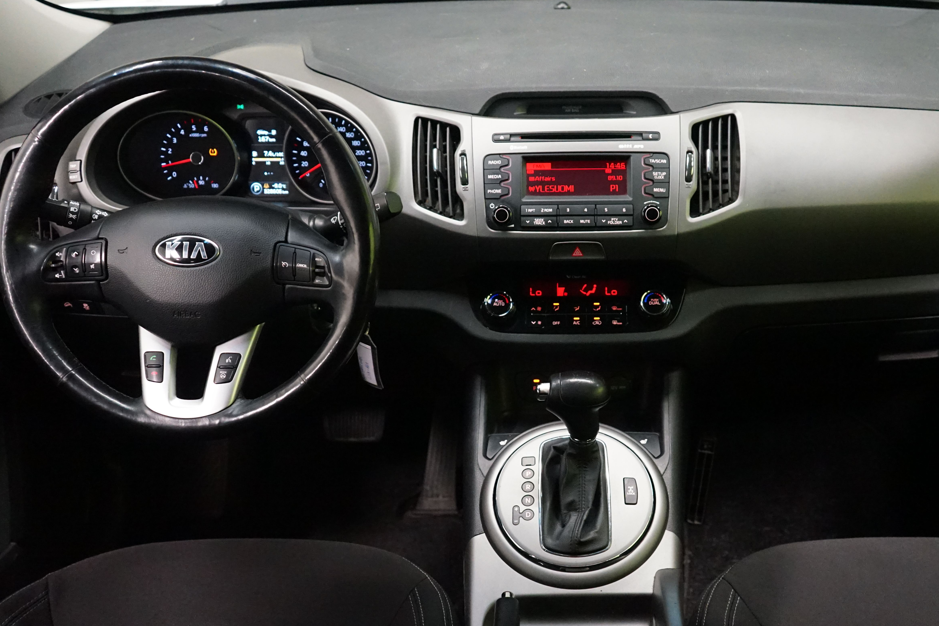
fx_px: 939
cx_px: 554
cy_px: 378
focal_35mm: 36
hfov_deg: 52.8
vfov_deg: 36.7
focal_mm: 28
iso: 6400
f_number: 3.5
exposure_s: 1/80
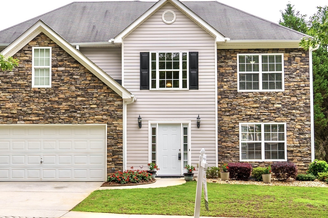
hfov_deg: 36.2
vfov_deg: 24.6
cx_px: 141
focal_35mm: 55
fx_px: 501
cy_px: 120
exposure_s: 1/640
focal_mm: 26
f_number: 4
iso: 100
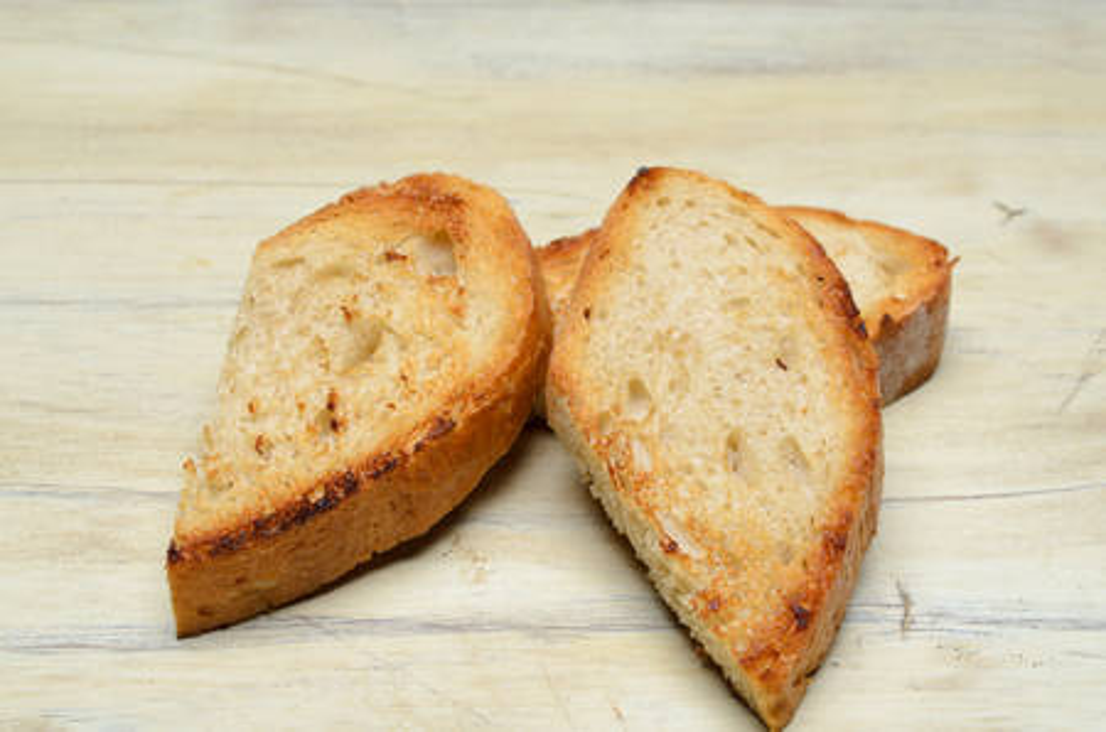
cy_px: 366
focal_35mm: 66
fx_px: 2023
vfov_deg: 20.5
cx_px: 553
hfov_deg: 30.6
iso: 100
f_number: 8
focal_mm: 44
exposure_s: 1/160
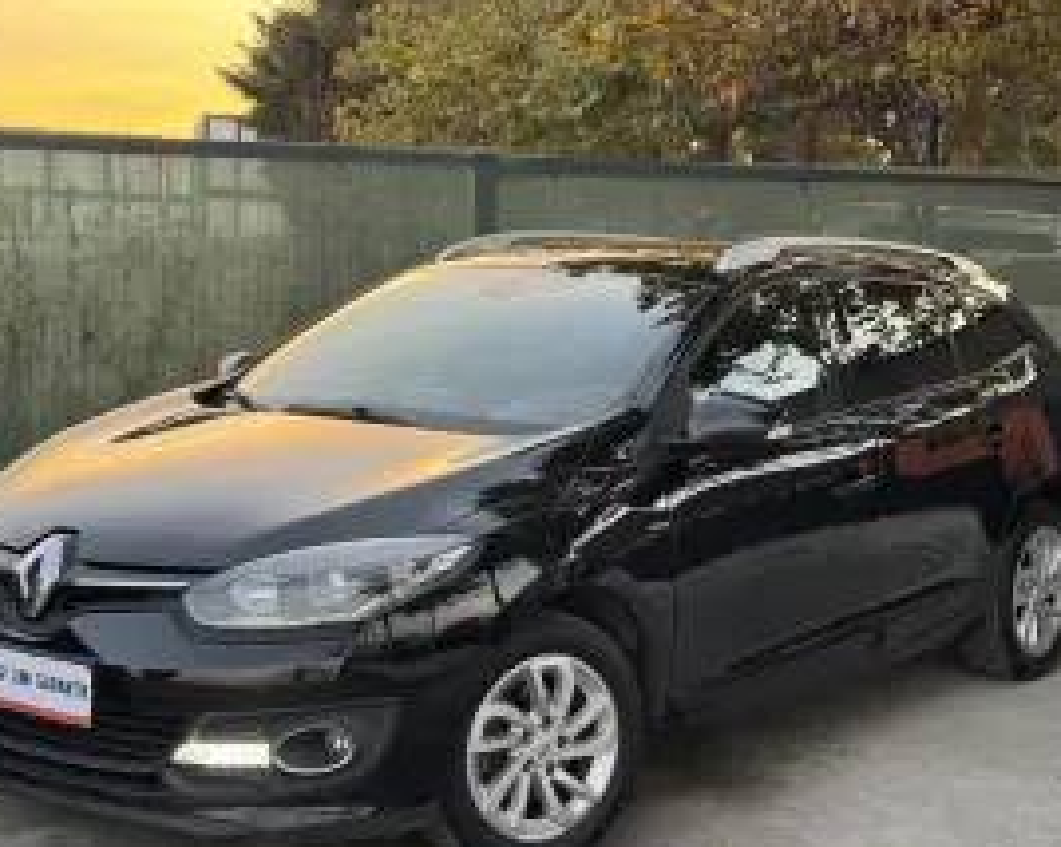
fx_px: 1977
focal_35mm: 63
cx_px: 495
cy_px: 487
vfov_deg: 24.2
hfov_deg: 30.0
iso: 100
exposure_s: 1/63
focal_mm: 6.76
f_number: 1.78
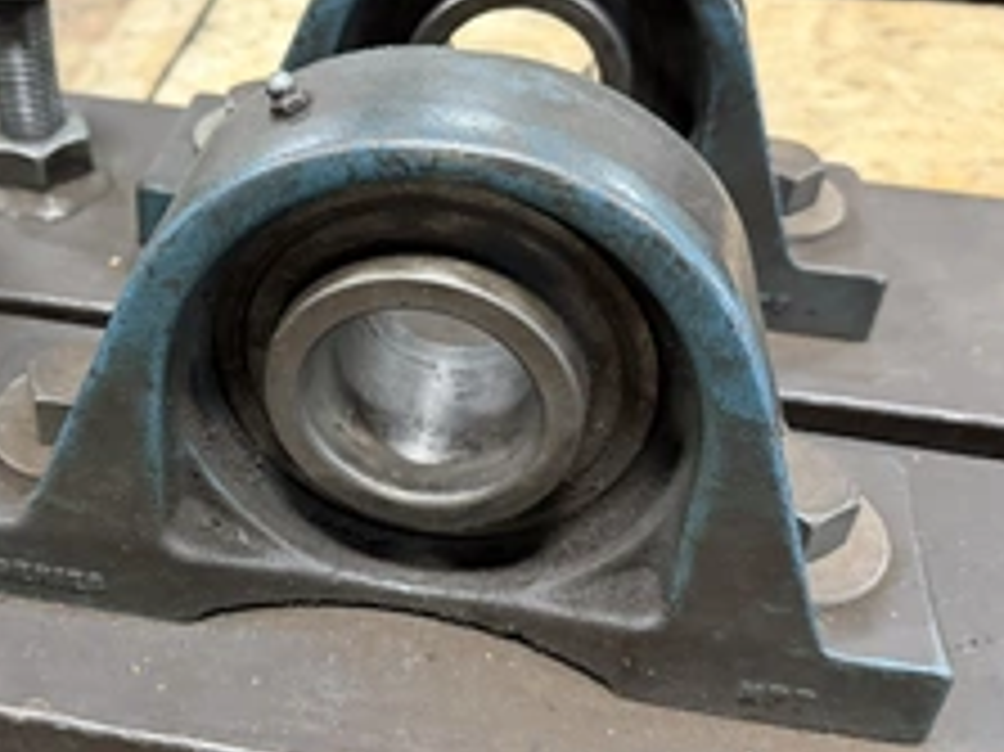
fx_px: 1246
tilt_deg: -36.1
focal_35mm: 43
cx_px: 342
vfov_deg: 33.5
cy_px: 324
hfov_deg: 43.3
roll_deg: -0.2
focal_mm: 6.76
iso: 800
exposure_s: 1/60
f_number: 1.78
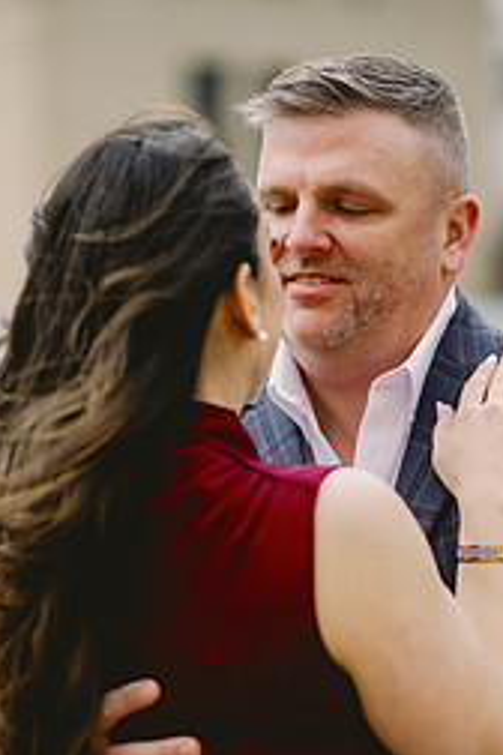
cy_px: 620
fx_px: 3185
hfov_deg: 9.0
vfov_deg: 13.4
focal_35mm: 152
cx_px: 338
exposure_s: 1/1250
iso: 200
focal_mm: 85
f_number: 2
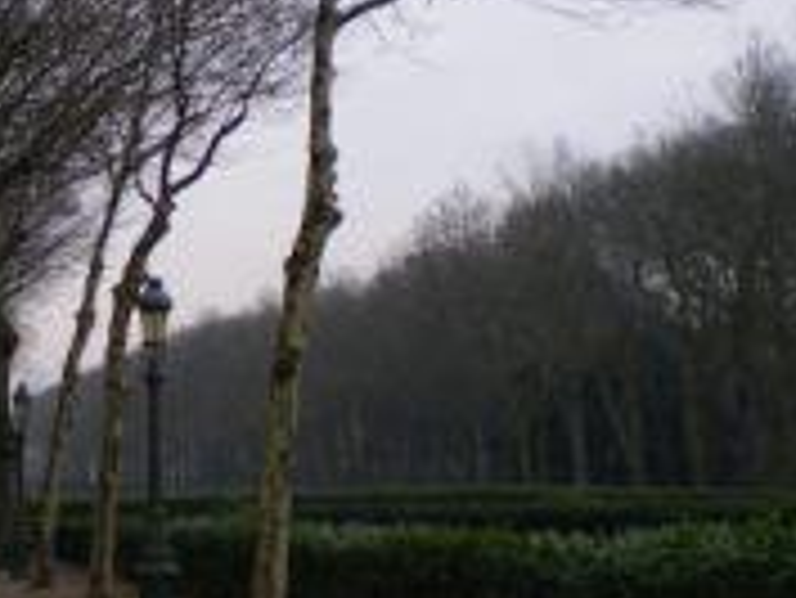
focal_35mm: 96
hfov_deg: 20.0
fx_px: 2209
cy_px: 4
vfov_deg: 15.2
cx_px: 49
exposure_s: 1/100
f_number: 3.1
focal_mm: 6.3
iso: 64
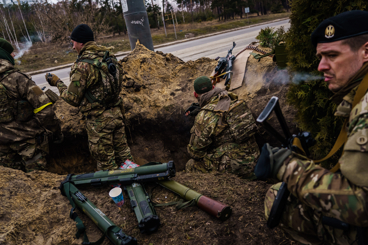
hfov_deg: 61.9
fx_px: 307
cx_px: 184
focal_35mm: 30
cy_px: 122
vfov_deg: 43.6
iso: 800
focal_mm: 30
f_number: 4
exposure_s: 1/1600
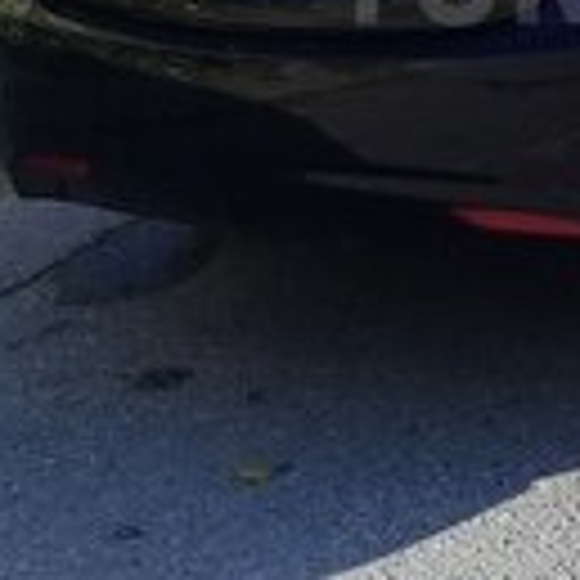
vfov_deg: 16.2
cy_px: -27
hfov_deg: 16.0
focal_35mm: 105
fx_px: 1990
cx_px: 674
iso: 50
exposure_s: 1/605
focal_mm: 3.3
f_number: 2.2
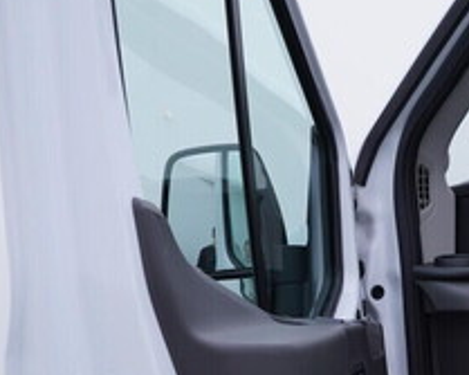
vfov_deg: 17.0
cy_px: 342
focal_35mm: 89
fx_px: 1235
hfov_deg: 20.6
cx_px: 498
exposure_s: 1/80
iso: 125
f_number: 4
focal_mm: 24
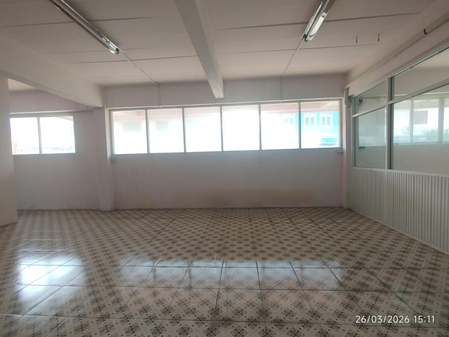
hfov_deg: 98.2
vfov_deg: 81.7
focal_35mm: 15
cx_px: 224
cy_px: 168
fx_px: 195
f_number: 2.2
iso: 80
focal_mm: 1.65
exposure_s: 1/100
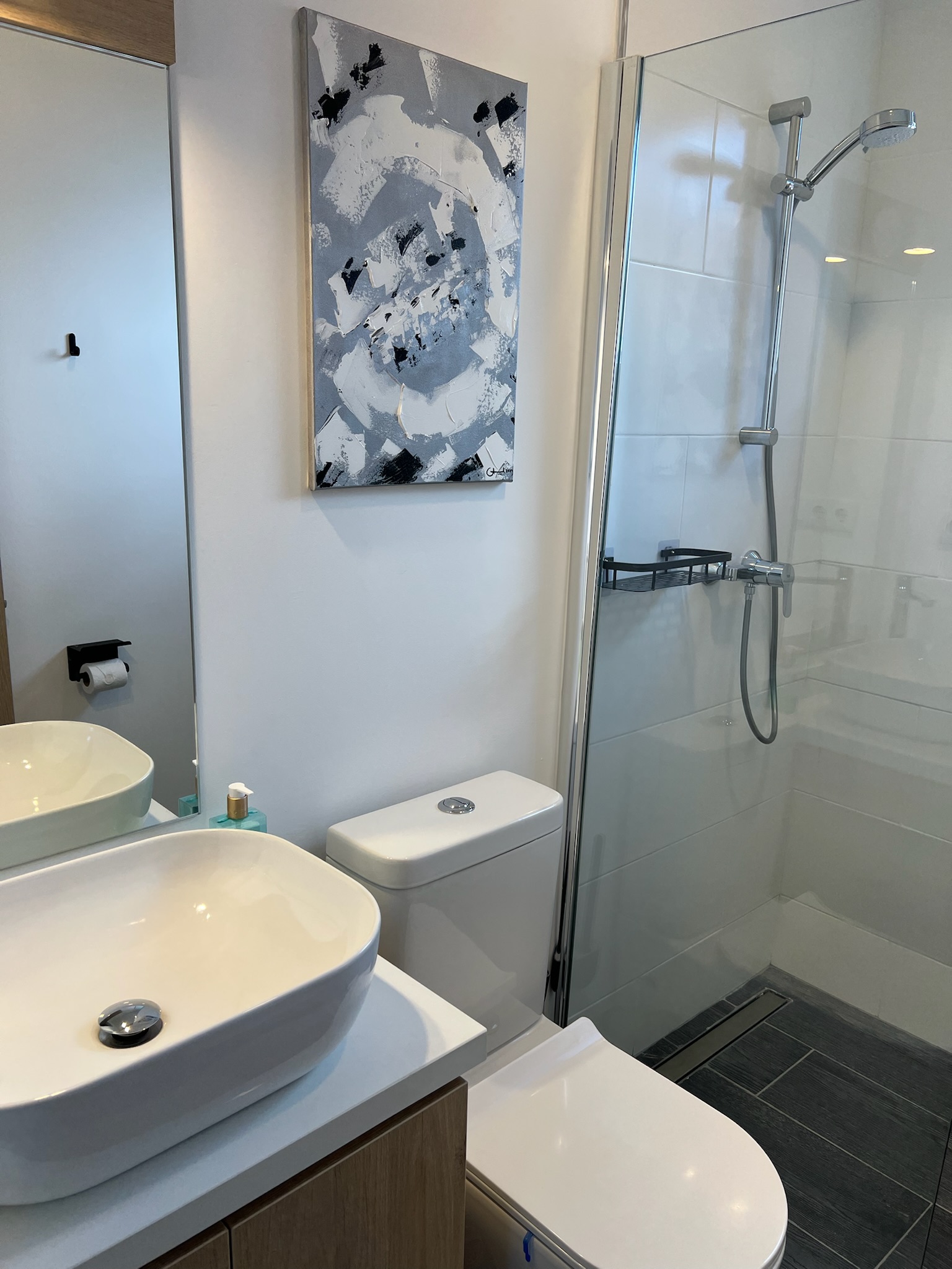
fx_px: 953
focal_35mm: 26
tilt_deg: -13.7
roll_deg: -2.5
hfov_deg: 53.1
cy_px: 634
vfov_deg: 67.3
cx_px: 476
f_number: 1.5
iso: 32
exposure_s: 1/100
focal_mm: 5.7
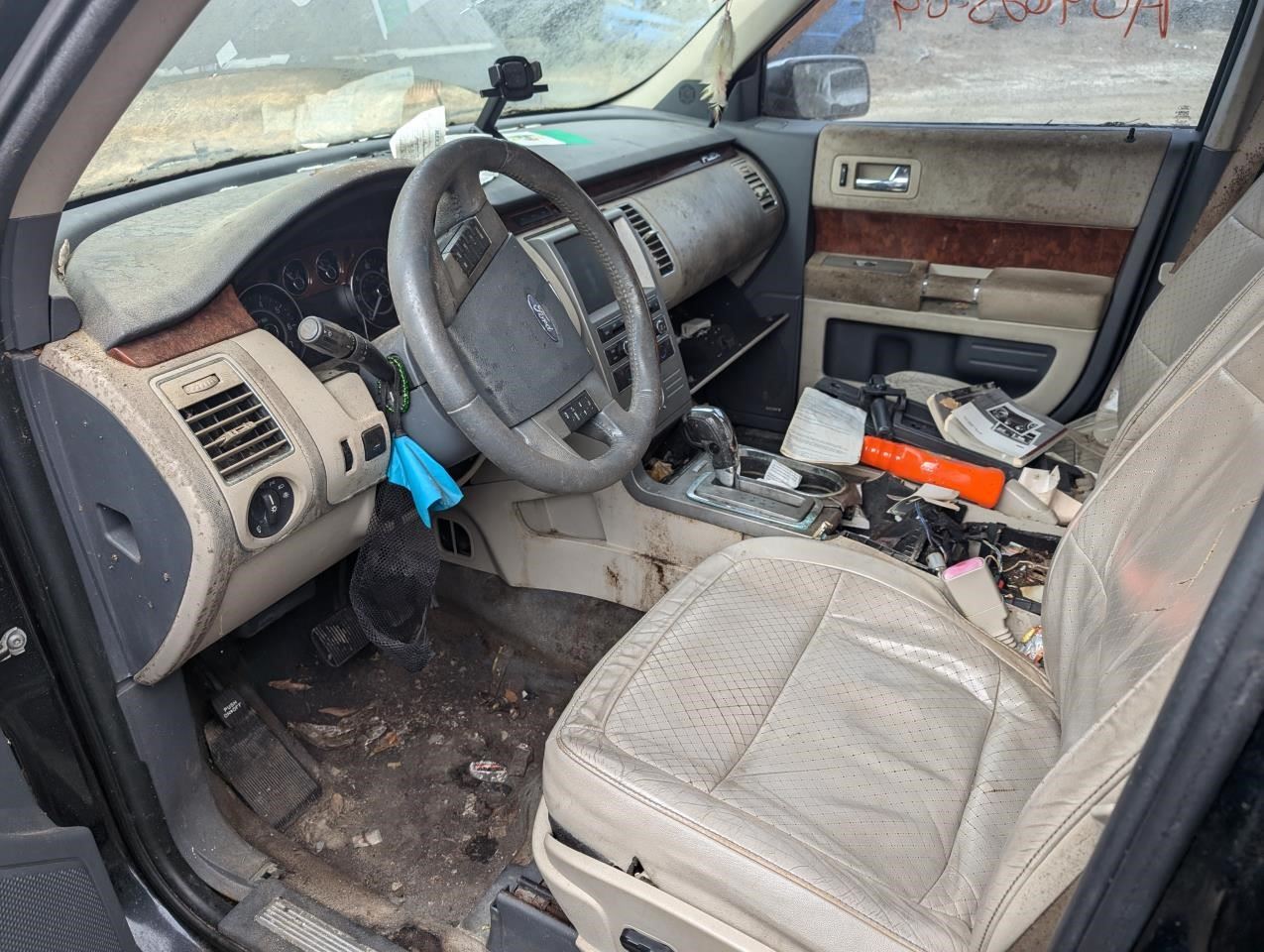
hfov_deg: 71.5
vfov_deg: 56.9
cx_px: 632
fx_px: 878
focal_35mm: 24
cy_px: 476
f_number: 1.68
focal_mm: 6.9
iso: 24
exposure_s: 1/173
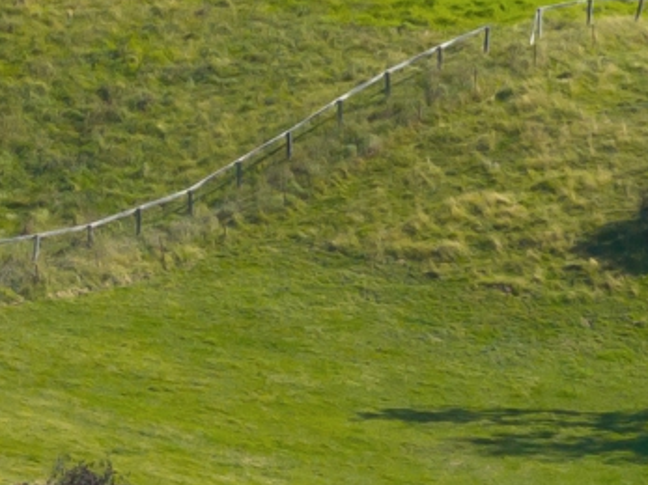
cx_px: -261
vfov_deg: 1.9
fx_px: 14334
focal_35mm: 766
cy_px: 894
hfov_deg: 2.6
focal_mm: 30.71
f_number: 3.4
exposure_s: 1/640
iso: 100
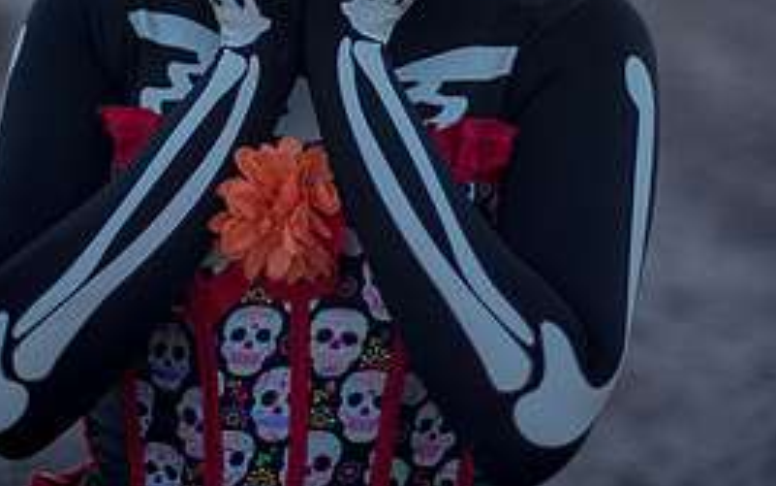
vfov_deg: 14.7
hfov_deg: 24.1
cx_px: 352
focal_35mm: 86
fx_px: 1819
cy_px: -93
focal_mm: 50
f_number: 1.8
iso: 100
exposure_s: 1/1600
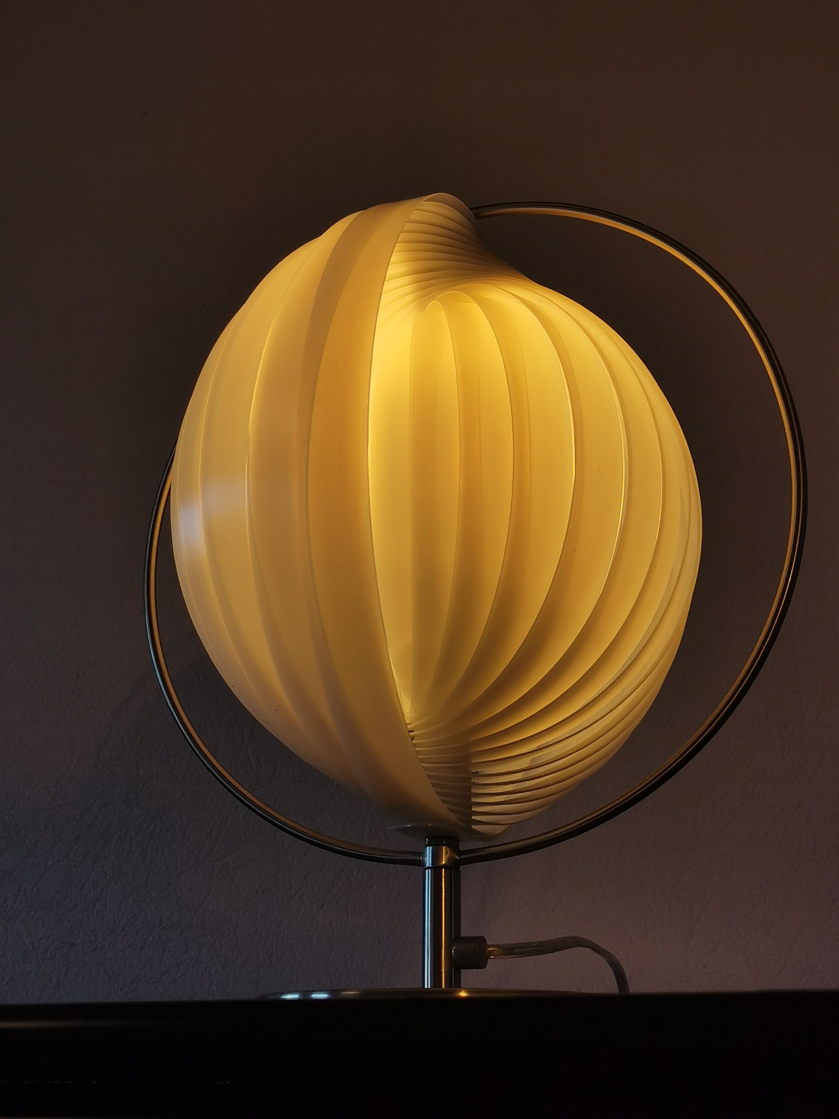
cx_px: 420
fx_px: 1390
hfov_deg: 33.6
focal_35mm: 43
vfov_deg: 43.9
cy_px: 560
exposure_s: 1/599
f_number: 1.8
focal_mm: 5.58
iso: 50
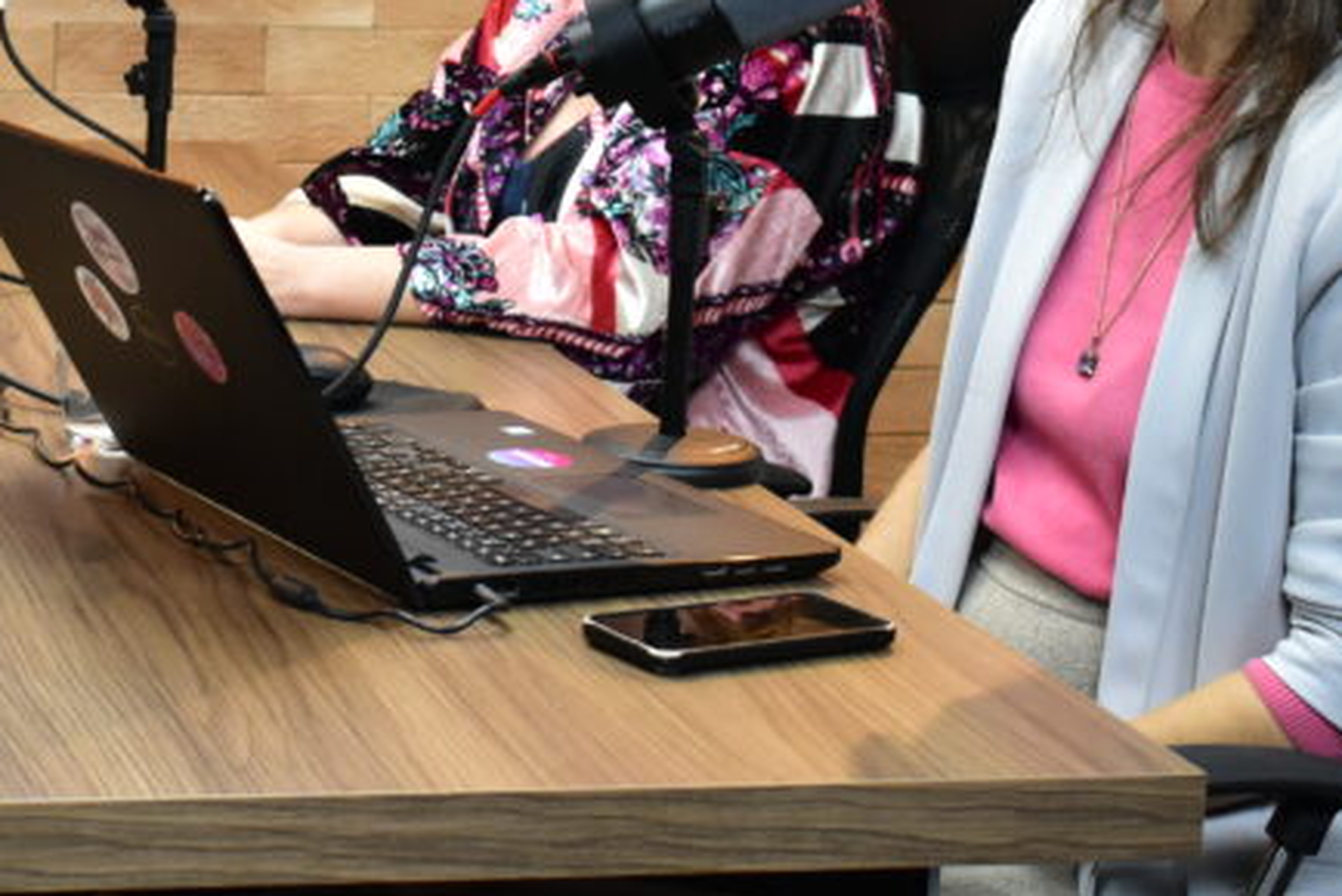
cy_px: 8
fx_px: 3693
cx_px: 99
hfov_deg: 20.1
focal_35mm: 99
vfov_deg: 13.7
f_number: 4.2
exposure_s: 1/125
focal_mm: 28
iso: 1600
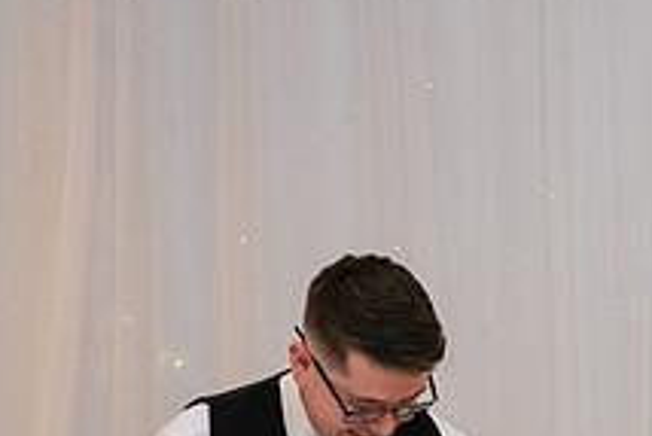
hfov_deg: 10.7
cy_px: 520
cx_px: 682
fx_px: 3443
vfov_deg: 7.2
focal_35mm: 190
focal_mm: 70
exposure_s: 1/160
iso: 1250
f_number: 3.5
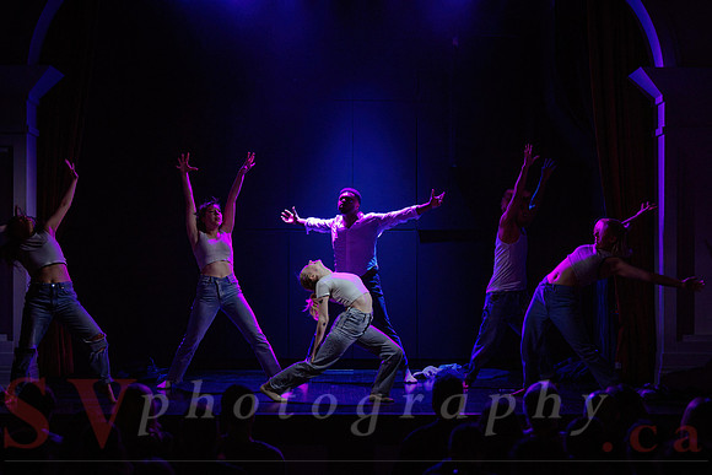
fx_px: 1962
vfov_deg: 13.8
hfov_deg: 20.6
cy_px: 262
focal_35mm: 99
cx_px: 392
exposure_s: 1/250
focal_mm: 90
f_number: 2.8
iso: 1600
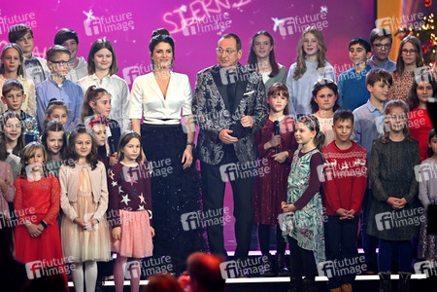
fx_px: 2428
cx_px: 218
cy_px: 146
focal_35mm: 200
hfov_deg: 10.3
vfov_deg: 6.9
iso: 2000
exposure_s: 1/400
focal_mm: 200
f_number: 2.8
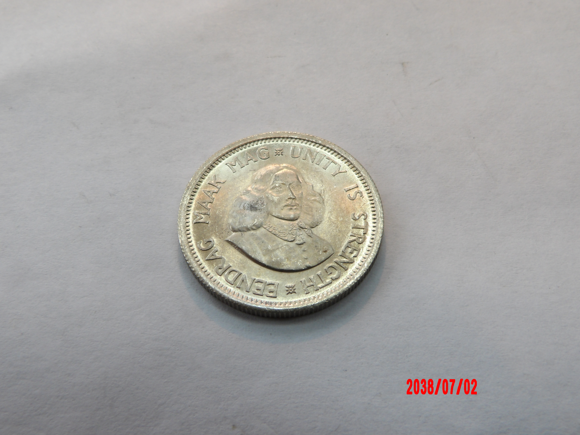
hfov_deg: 54.0
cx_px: 290
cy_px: 218
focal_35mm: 34
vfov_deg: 41.8
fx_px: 570
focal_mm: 6.2
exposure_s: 1/30
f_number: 4.5
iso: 158
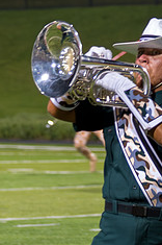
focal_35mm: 406
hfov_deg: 3.4
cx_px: 131
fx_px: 2748
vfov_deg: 5.1
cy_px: 86
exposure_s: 1/160
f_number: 4.5
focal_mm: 95
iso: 2000
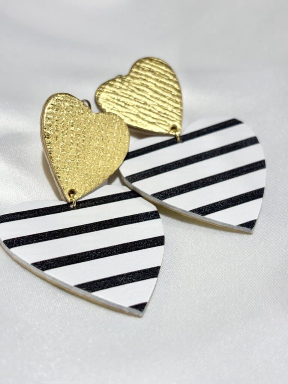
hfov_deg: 28.0
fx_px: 577
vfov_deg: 36.8
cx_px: 144
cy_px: 192
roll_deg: +7.3
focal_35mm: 52
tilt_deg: -22.4
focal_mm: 5.96
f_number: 1.6
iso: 32
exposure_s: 1/267
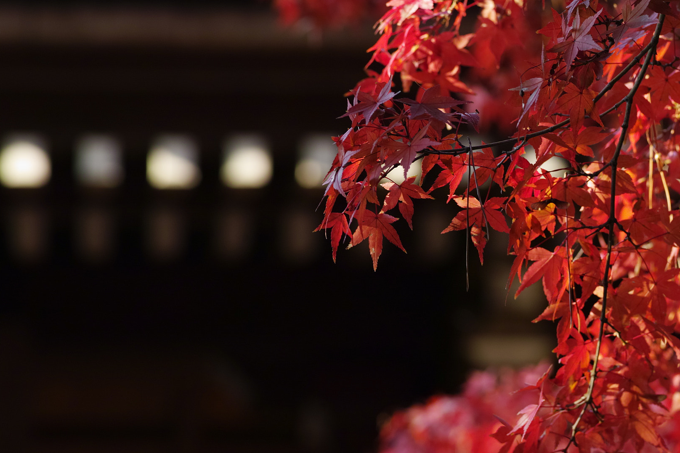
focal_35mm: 162
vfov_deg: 8.5
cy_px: 167
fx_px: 3053
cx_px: 430
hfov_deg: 12.7
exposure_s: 1/125
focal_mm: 85
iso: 100
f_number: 4
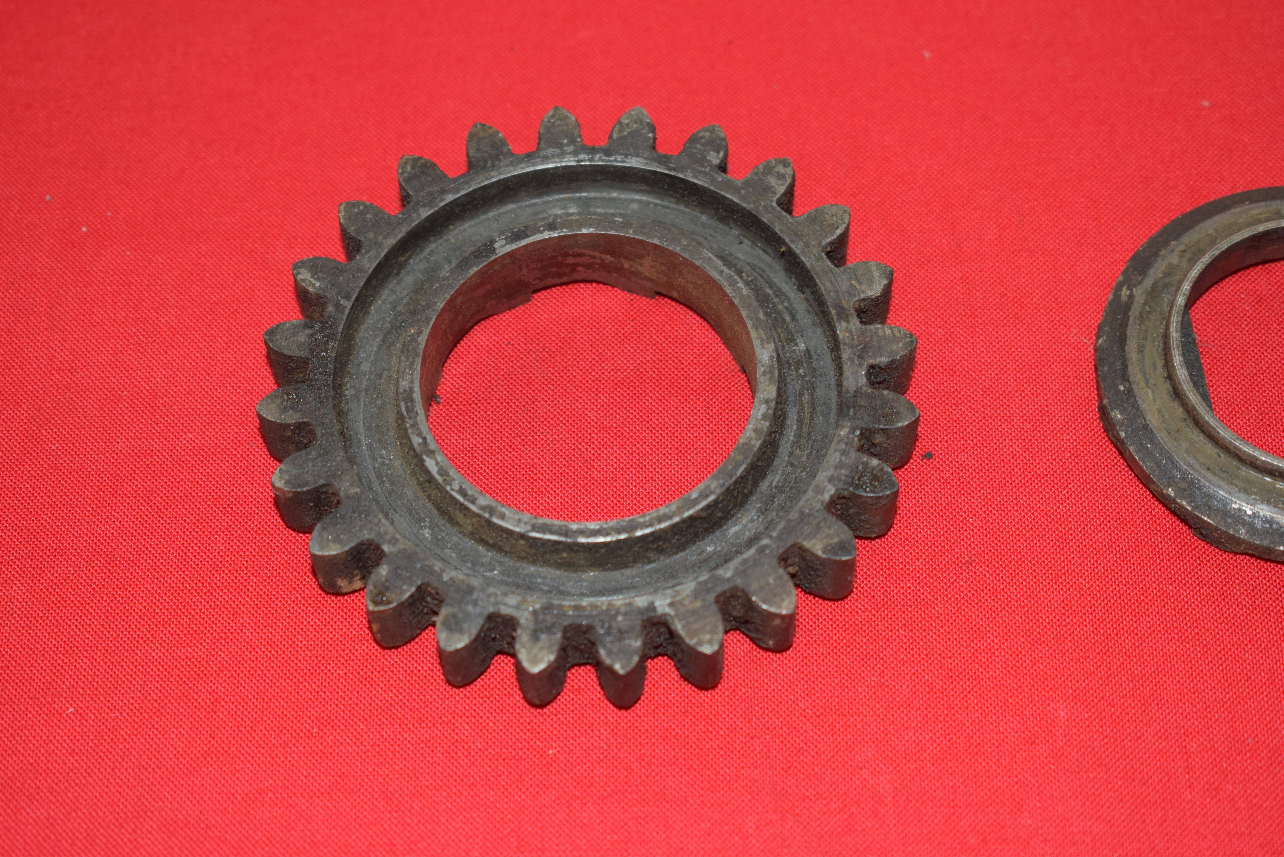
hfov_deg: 24.6
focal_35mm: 82
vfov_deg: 16.6
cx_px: 642
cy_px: 428
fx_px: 2943
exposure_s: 1/200
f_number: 5.6
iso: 1250
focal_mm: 55
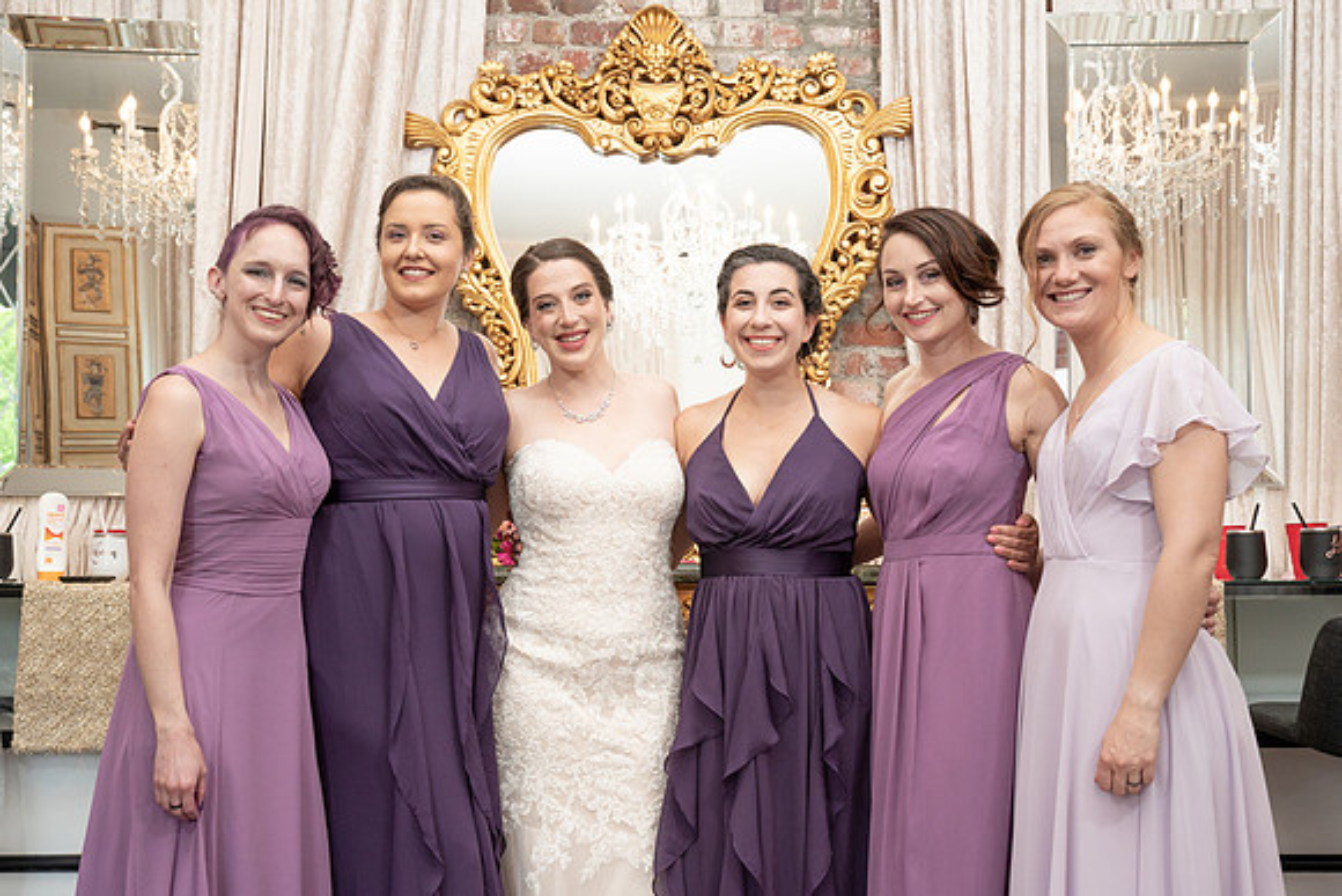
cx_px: 659
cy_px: 483
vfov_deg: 37.1
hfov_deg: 53.4
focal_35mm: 36
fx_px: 1333
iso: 1000
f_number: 5.6
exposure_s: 1/200
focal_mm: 33
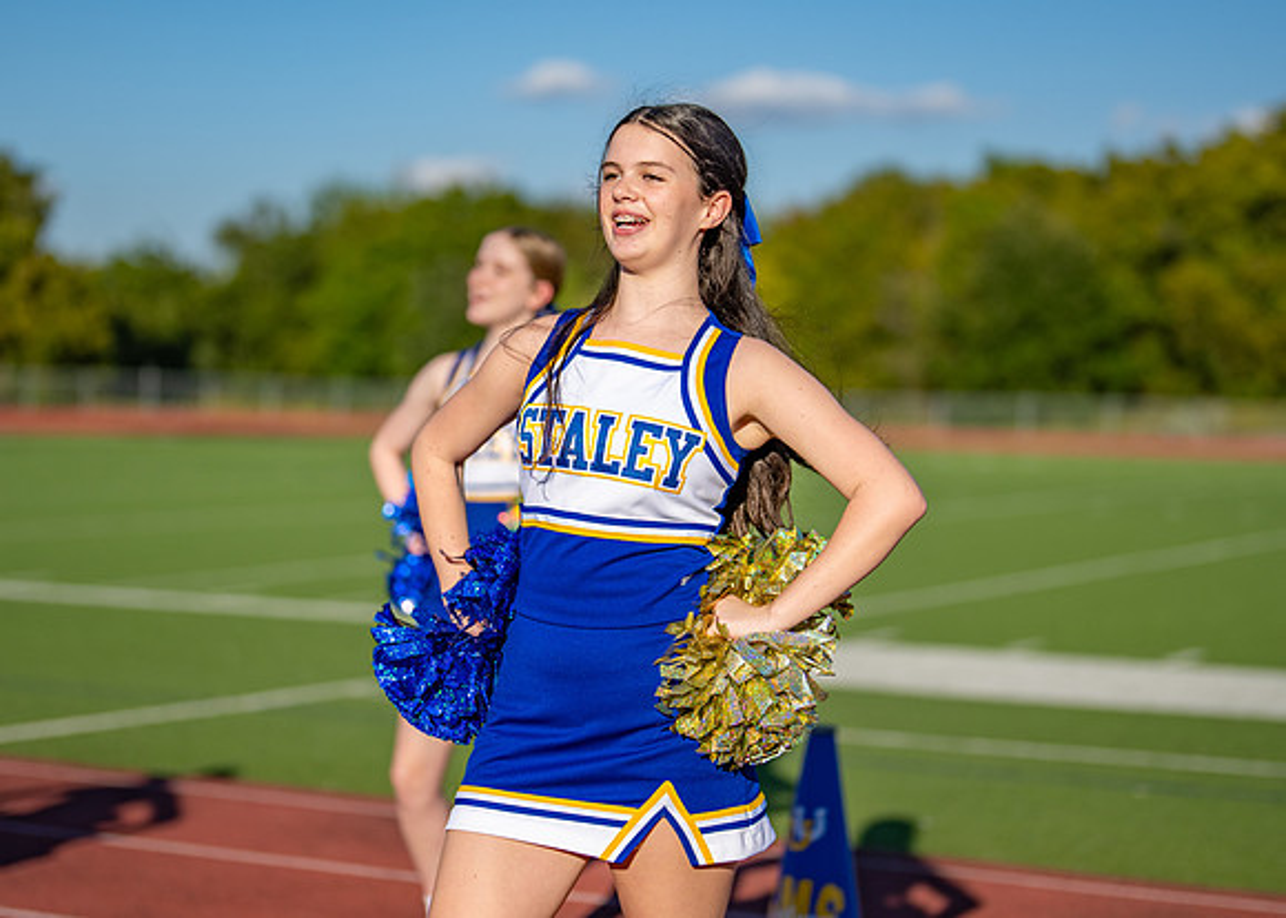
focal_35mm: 78
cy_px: 423
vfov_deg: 18.3
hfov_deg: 25.4
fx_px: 2855
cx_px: 628
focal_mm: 50
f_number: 1.2
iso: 100
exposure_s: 1/12800
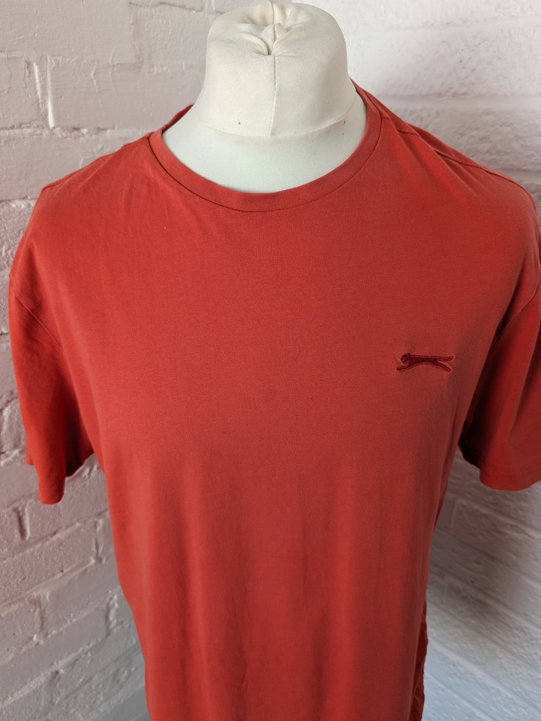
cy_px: 369
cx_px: 271
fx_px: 521
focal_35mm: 25
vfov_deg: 69.4
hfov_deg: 54.9
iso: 48
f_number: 1.85
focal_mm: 6.81
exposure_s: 1/77.6
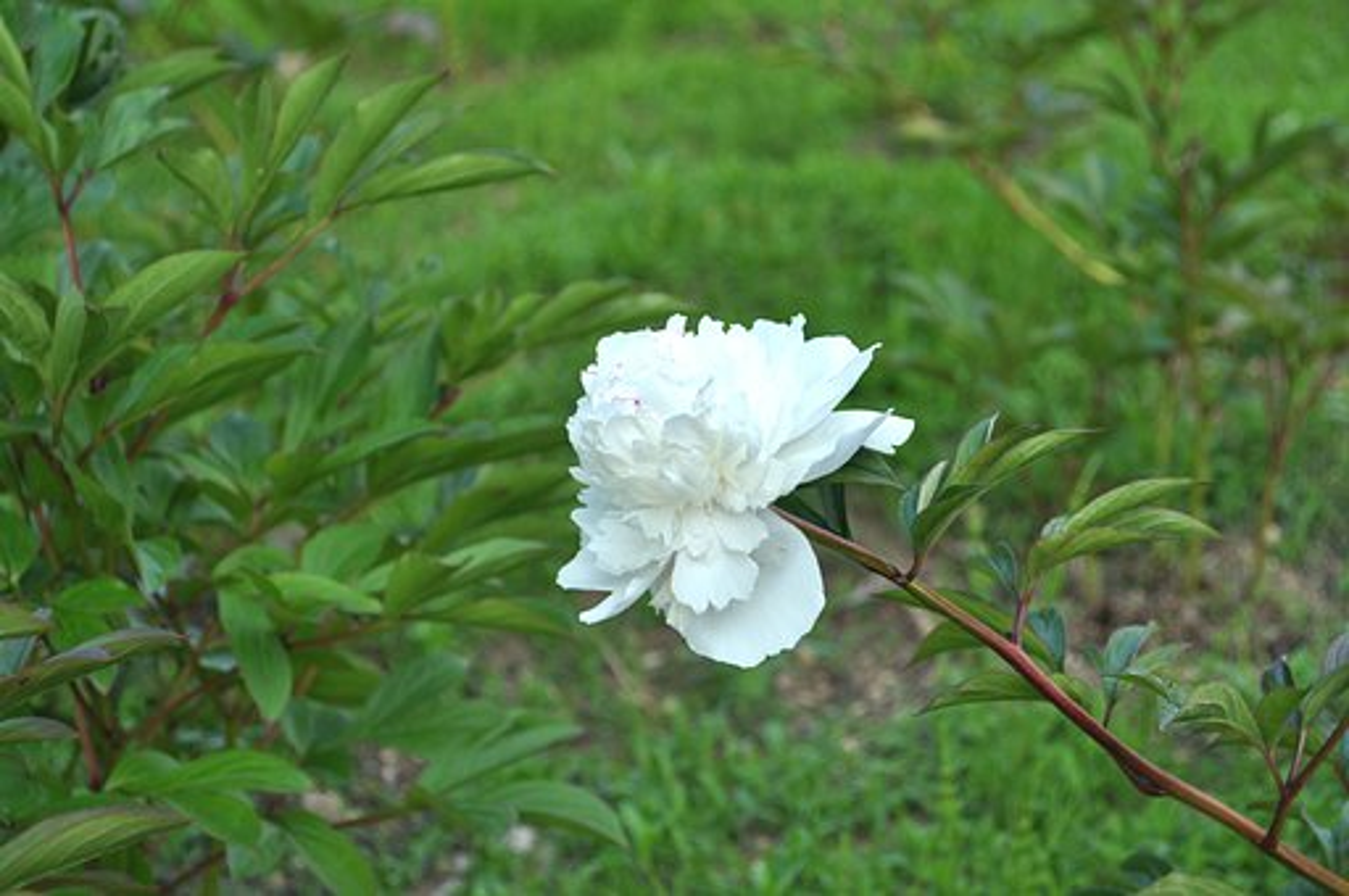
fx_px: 3088
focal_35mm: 82
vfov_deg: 16.5
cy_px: 448
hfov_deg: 24.6
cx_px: 674
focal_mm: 55
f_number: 8
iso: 200
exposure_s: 1/250
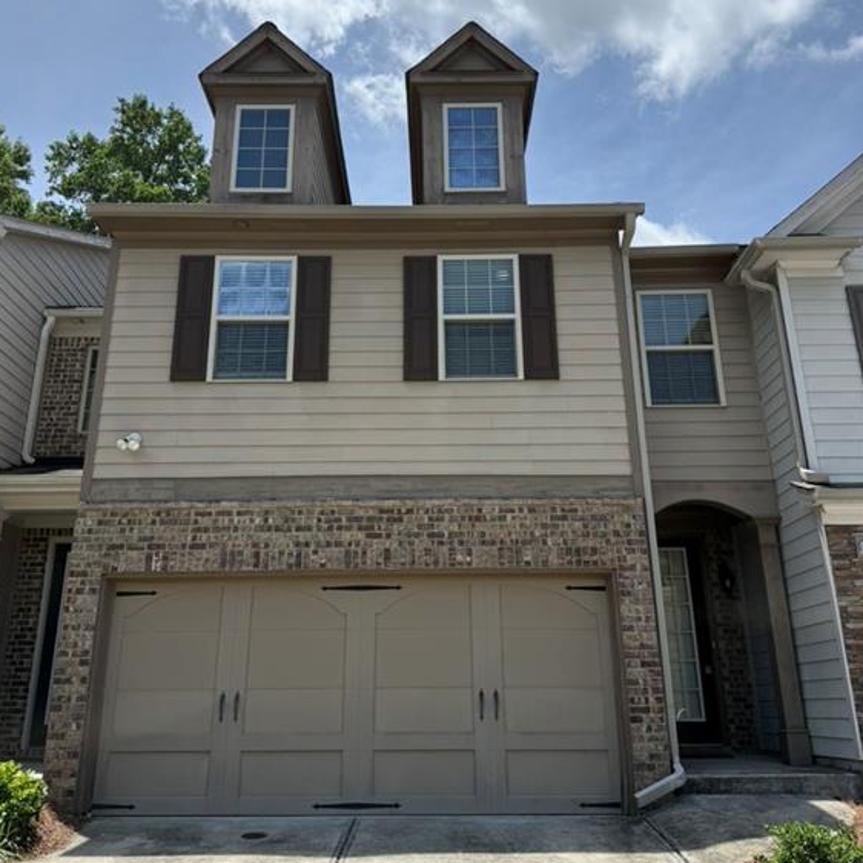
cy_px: 418
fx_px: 818
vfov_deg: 55.6
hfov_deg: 55.6
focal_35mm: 29
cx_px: 424
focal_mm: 6.76
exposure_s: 1/6711
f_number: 1.78
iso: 100
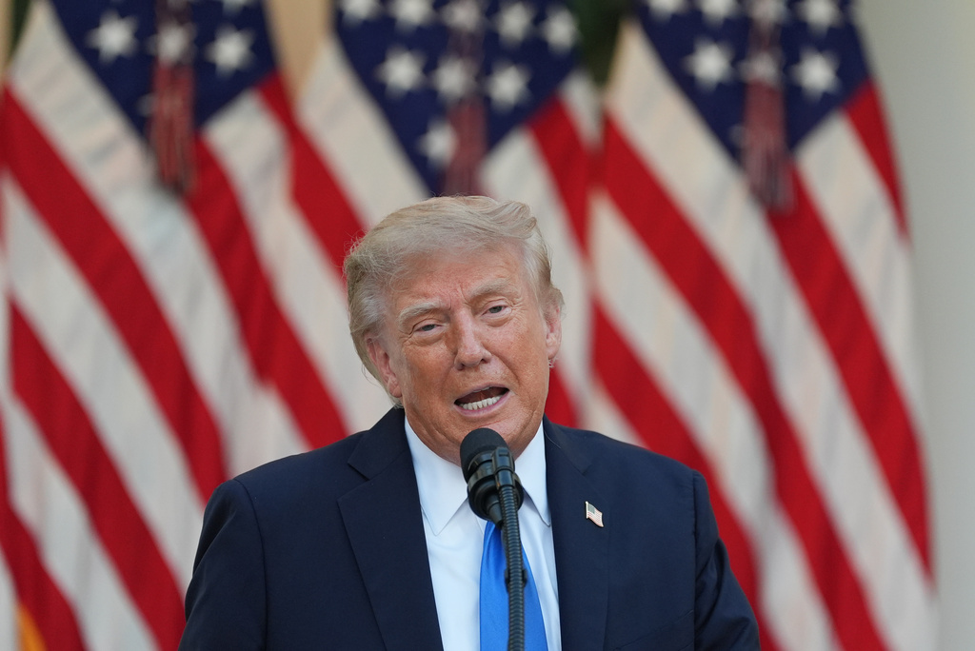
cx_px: 488
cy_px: 326
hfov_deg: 6.9
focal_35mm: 300
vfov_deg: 4.6
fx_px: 8129
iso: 1250
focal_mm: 200
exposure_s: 1/800
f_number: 2.8
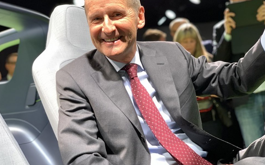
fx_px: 404
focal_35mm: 56
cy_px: 77
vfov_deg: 23.1
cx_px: 132
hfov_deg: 36.3
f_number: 2.4
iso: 80
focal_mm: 6
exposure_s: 1/100
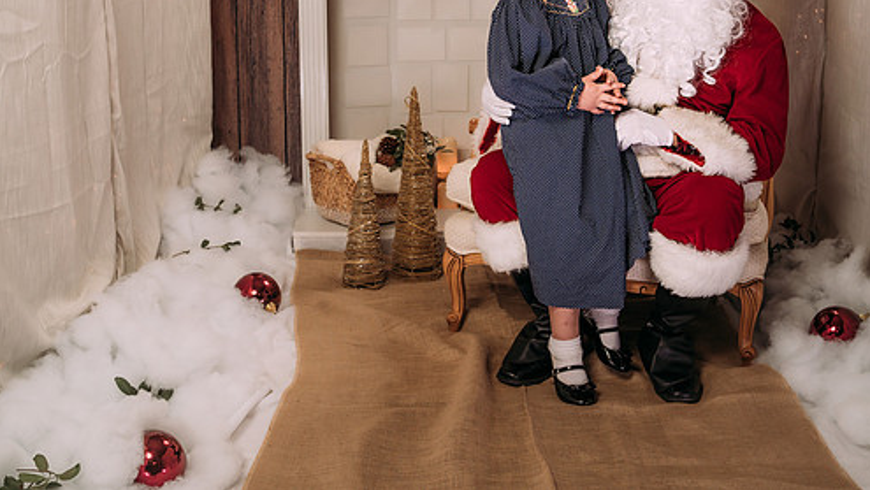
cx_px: 441
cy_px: 129
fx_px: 1131
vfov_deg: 24.2
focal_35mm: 49
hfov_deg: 42.1
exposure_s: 1/125
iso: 200
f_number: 5.6
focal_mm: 35
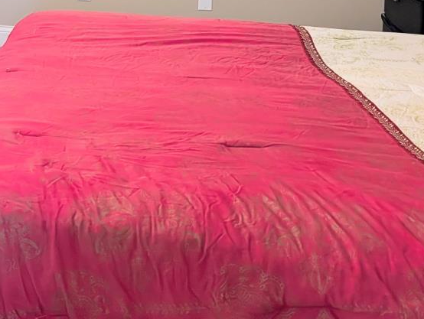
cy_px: -106
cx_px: -76
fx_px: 797
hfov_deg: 26.7
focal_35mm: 65
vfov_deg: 20.5
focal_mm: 6.9
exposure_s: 1/120
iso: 296
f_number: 1.68
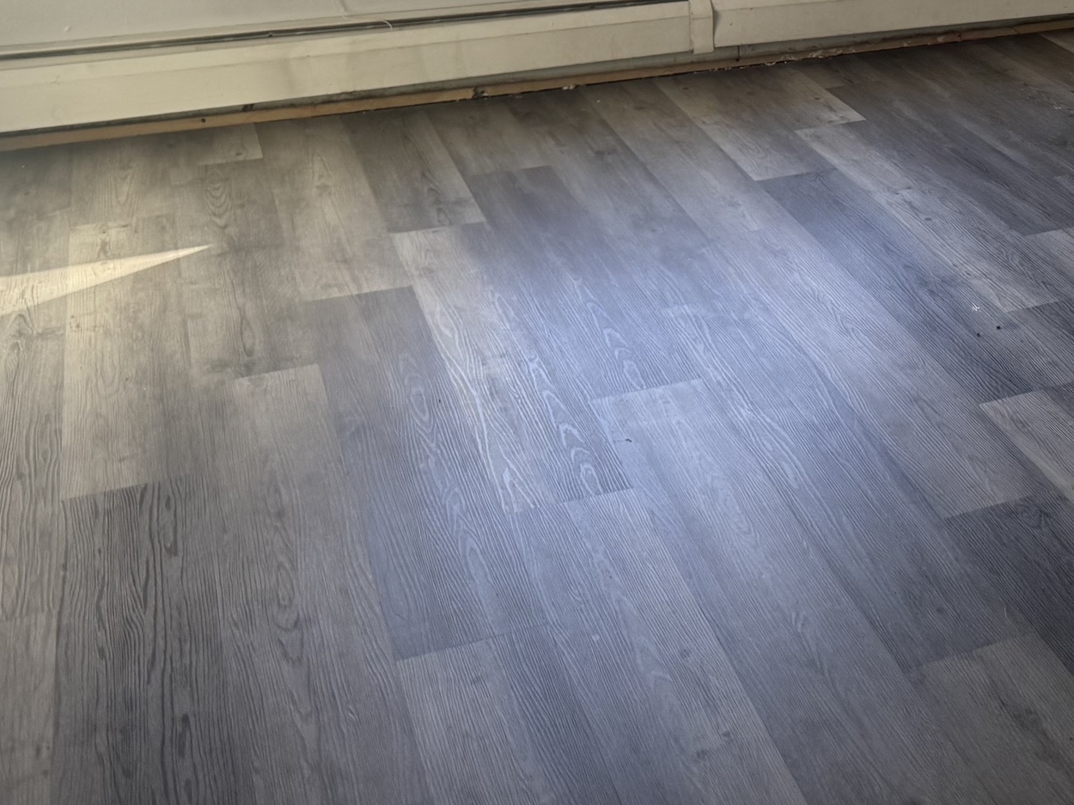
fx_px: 1830
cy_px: -73
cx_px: 1172
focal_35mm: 59
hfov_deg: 29.6
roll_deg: +0.3
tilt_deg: -11.8
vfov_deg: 23.3
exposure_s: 1/120
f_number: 1.78
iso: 125
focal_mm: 6.76
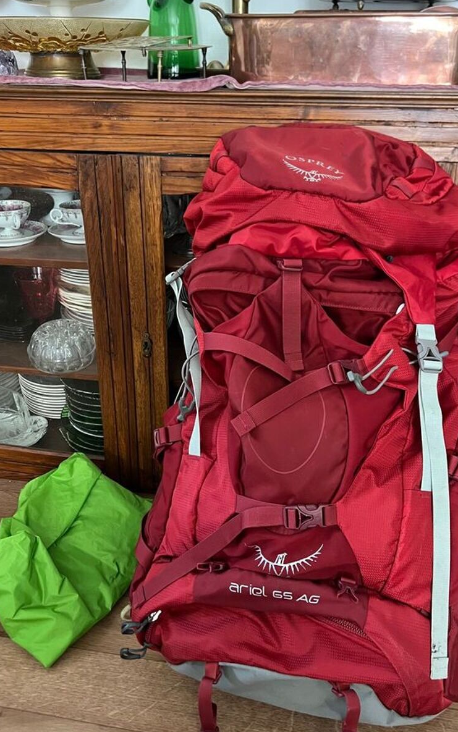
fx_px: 619
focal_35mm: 31
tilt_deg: -26.0
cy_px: 347
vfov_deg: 61.2
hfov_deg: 40.6
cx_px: 218
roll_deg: -0.5
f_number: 1.5
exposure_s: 1/41
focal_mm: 5.7
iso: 500
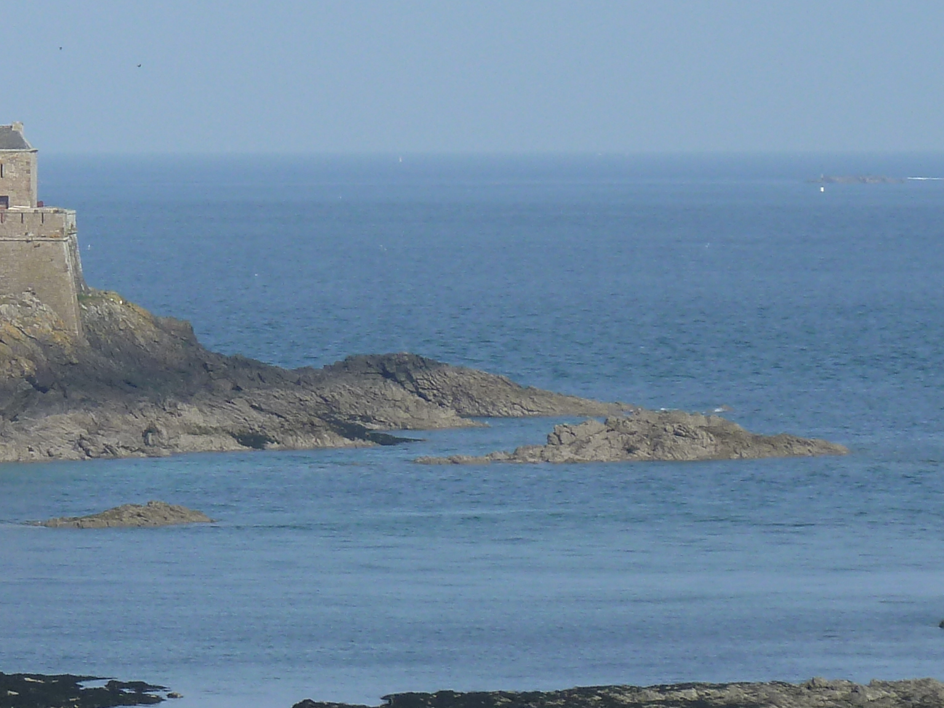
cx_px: -255
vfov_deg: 3.9
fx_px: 10444
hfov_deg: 5.2
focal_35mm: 383
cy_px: 477
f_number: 5
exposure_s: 1/400
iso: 80
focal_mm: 24.1
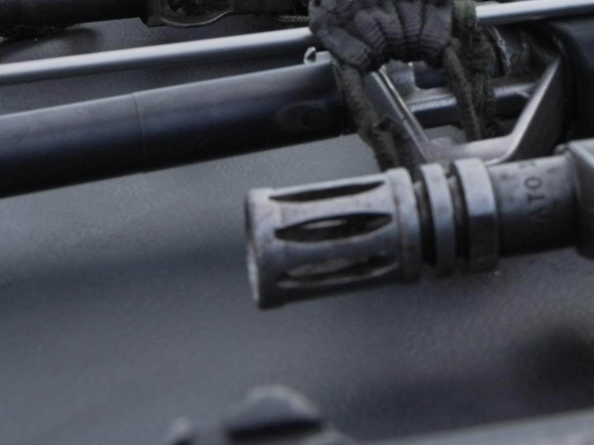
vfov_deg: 13.1
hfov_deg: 17.6
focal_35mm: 107
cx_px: 666
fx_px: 1841
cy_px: -214
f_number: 14
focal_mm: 33.4
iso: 800
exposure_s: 1/160
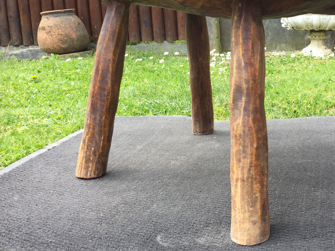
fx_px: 465
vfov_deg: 29.9
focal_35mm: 48
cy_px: 73
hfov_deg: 38.7
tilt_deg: -7.8
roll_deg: +3.0
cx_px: 249
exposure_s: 1/347
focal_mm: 4.15
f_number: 2.2
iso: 32
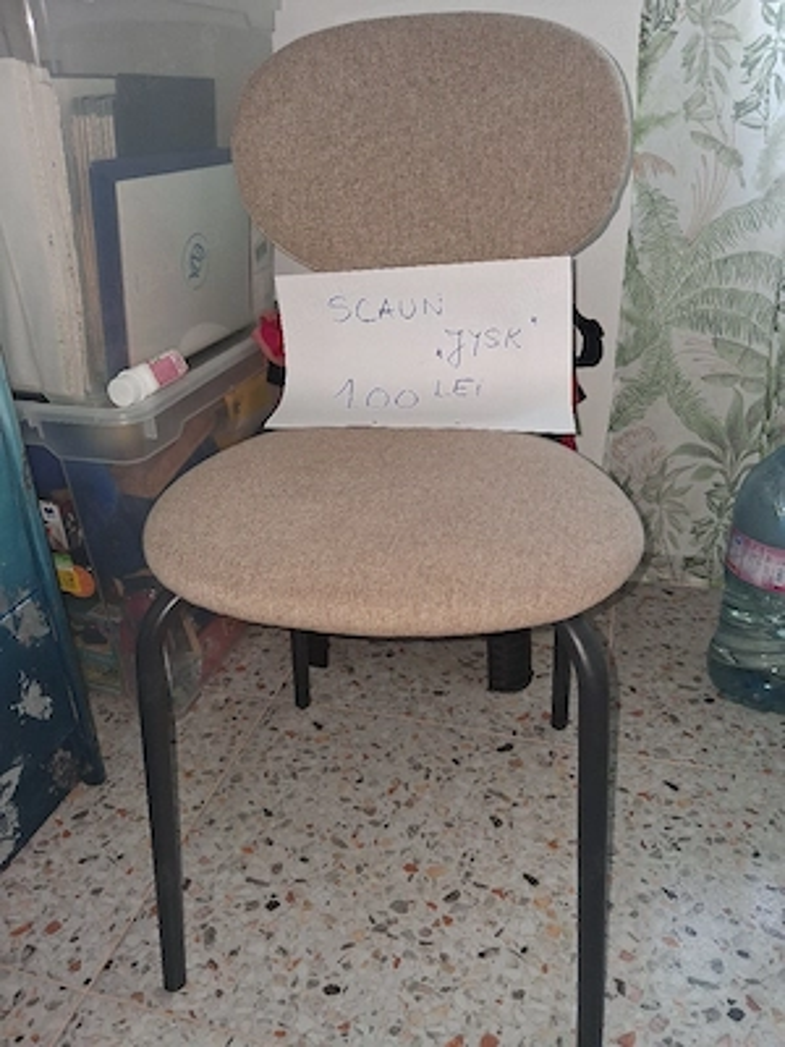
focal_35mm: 27
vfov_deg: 65.3
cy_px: 524
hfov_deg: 51.4
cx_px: 392
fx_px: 816
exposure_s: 1/50
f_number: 1.8
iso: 250
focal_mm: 4
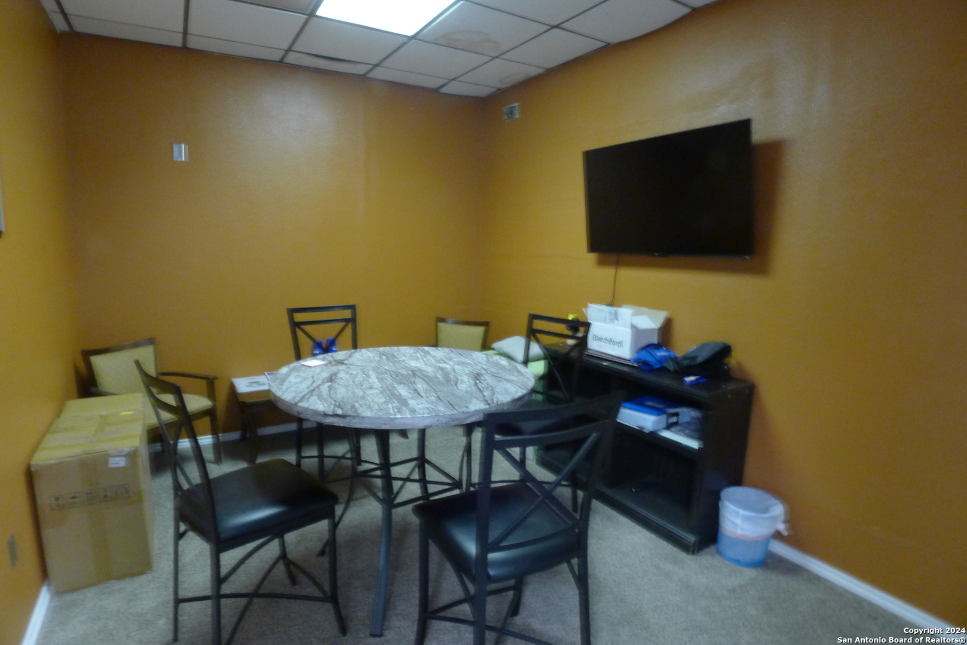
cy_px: 322
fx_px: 645
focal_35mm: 24
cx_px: 484
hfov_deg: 73.7
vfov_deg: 53.2
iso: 400
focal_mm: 5.1
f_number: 4
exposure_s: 1/3.2
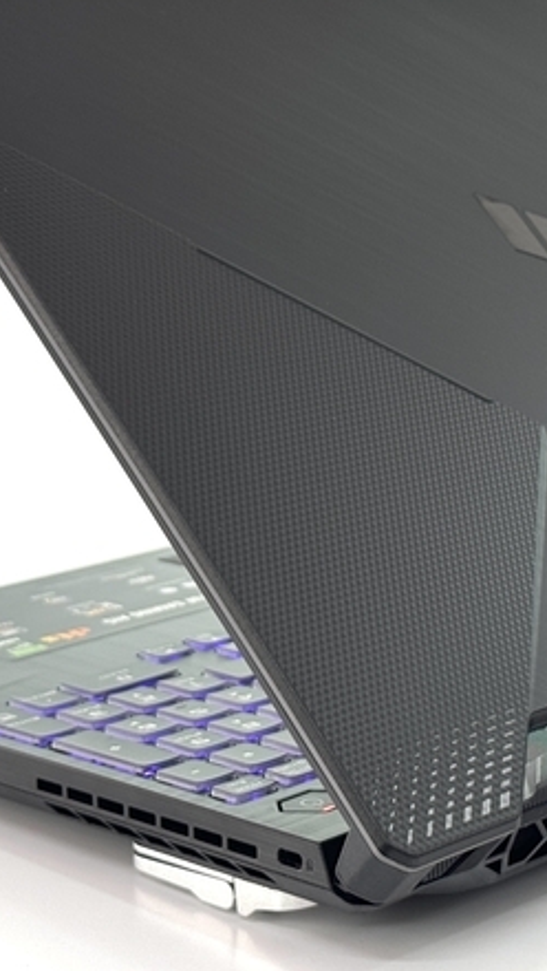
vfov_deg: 22.4
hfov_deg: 12.7
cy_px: 382
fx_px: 2446
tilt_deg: -10.8
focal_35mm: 95
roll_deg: +0.6
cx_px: 457
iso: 50
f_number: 1.78
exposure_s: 1/100
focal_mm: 6.76
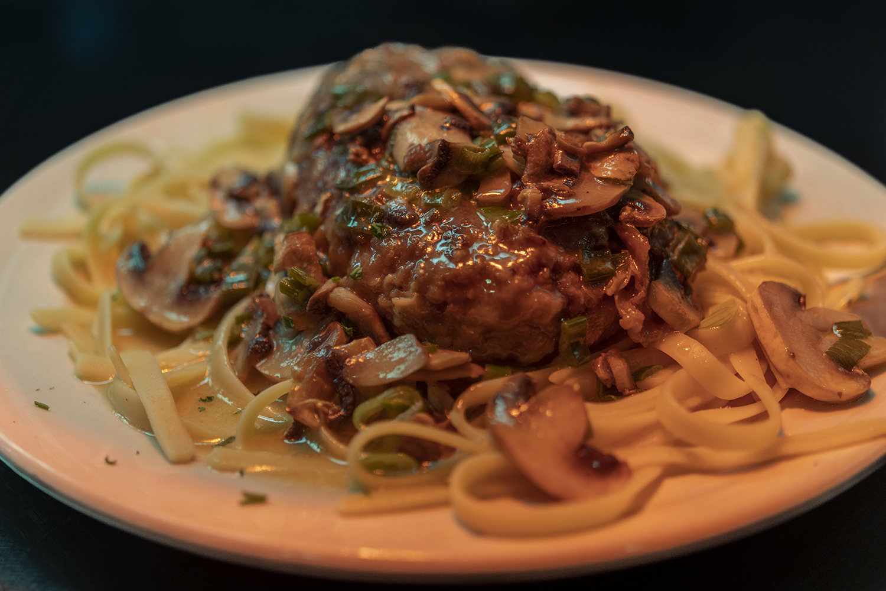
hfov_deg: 33.4
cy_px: 296
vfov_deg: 22.6
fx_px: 1477
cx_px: 443
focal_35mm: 60
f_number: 3
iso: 200
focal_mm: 60
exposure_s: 1/125
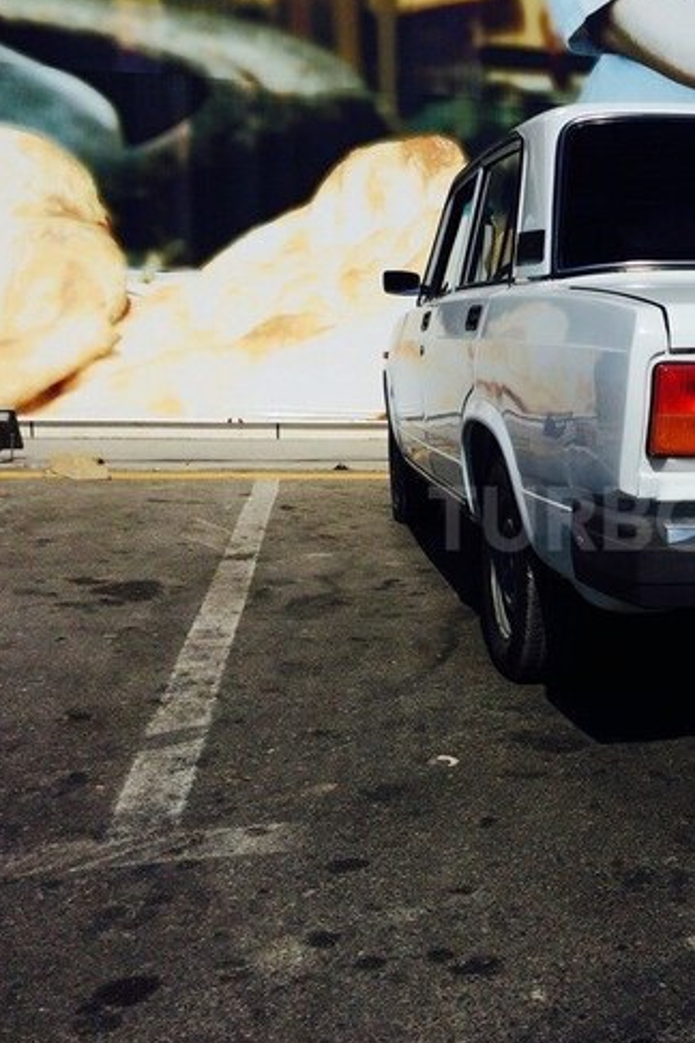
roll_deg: -1.5
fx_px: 1187
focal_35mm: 41
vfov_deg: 47.4
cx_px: 648
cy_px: 518
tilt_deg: -5.0
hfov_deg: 30.9
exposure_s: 1/8264
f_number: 2.2
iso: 40
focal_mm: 4.15
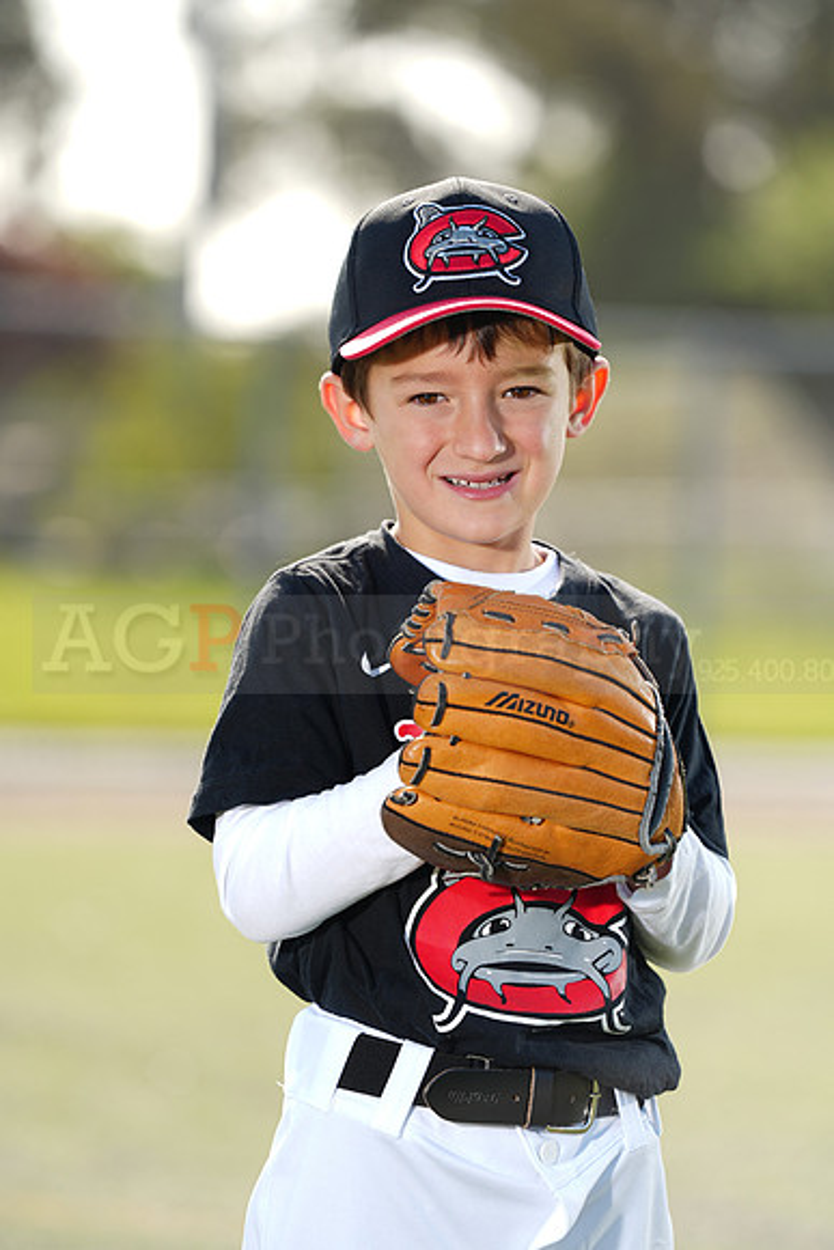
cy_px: 625
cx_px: 417
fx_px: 6945
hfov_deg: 6.9
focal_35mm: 200
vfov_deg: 10.3
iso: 64
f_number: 4.5
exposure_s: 1/250
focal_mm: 200
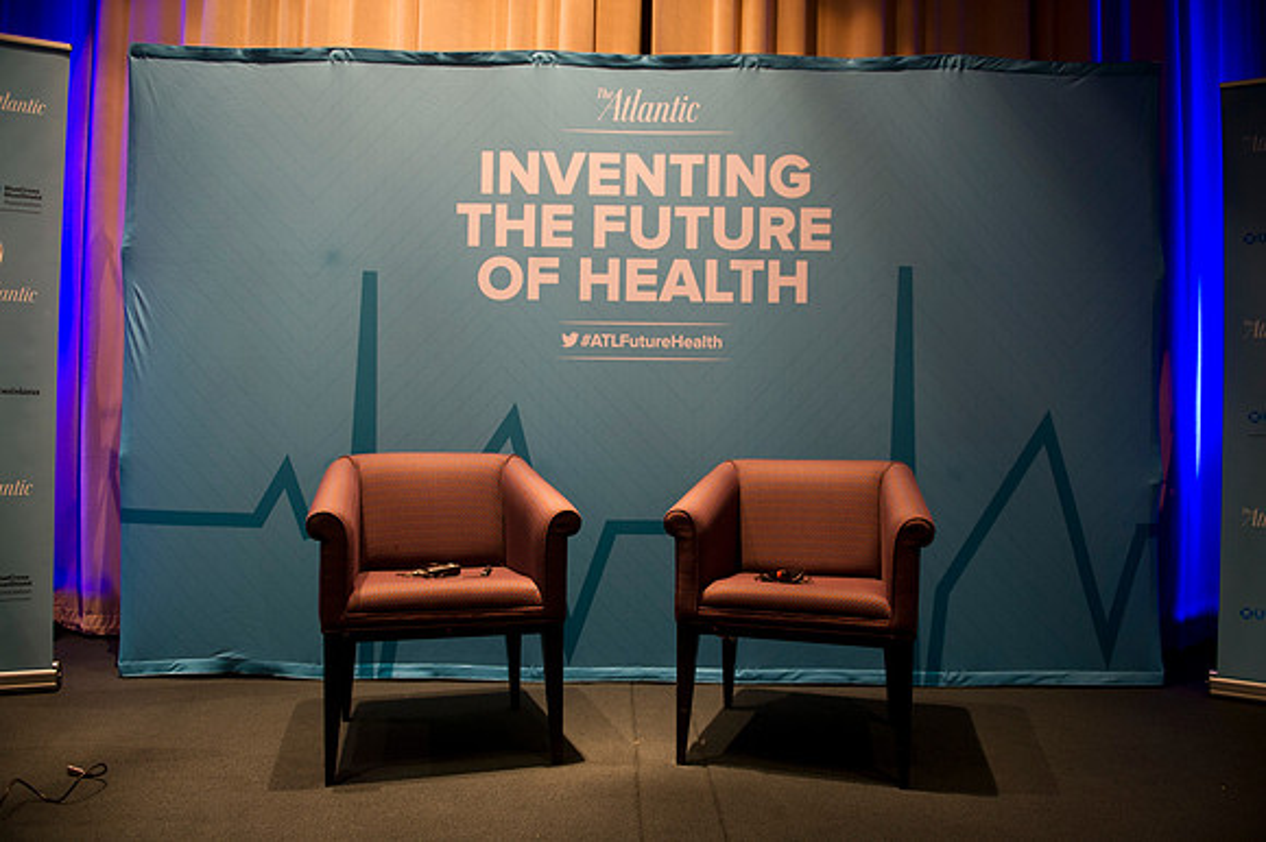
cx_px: 633
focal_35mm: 24
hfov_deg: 73.8
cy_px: 421
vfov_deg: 53.1
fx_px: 843
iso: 1600
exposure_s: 1/125
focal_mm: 24
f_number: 2.8
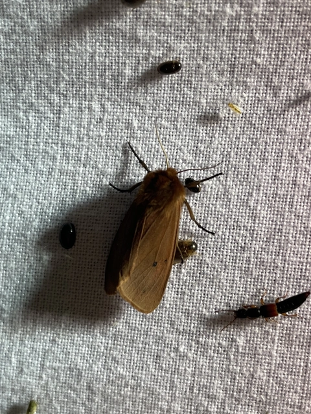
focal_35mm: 26
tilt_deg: -3.5
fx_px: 311
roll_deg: -8.9
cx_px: 156
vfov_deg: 67.3
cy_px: 207
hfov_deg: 53.1
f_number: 1.6
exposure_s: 1/100
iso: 100
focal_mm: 4.2
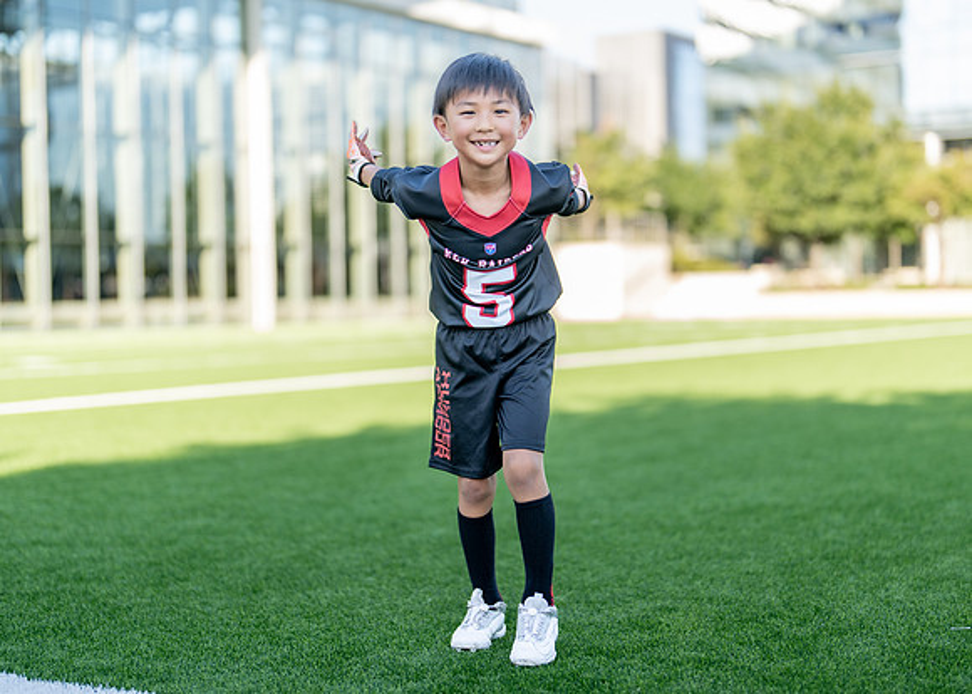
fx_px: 1669
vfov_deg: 23.5
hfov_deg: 32.5
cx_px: 507
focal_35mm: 60
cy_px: 341
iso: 100
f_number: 1.2
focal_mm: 50
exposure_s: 1/1250
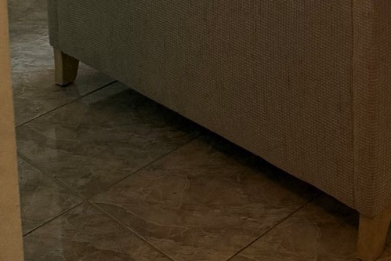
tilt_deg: -9.5
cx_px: 453
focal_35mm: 80
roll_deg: -1.8
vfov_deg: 14.6
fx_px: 869
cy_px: -234
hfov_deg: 23.5
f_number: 1.78
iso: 200
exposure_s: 1/60
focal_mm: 6.76
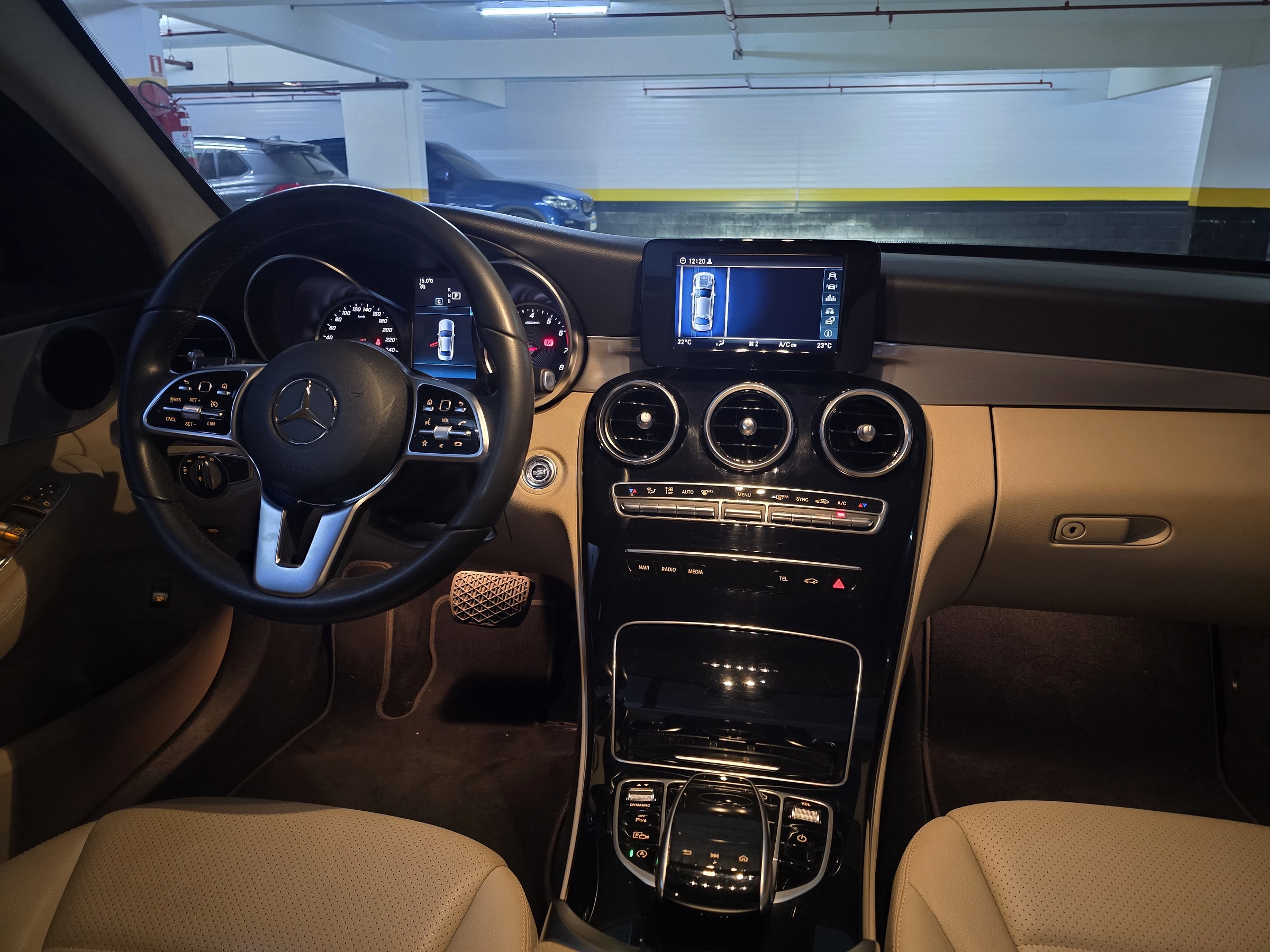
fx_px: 844
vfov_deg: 58.9
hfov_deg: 73.9
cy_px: 476
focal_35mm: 23
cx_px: 635
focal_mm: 6.3
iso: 1250
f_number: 1.7
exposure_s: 1/20.4
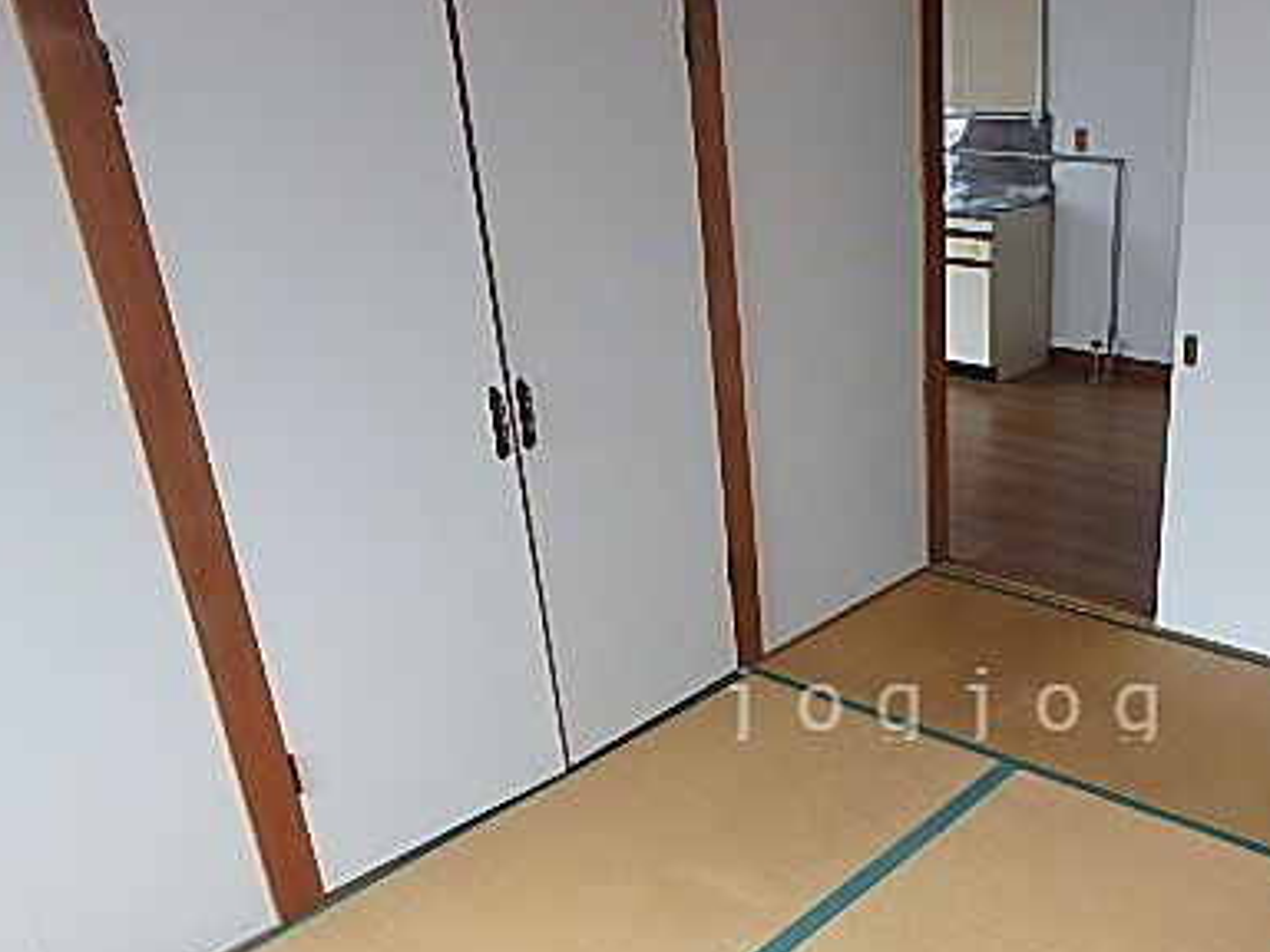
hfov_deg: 50.5
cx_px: 949
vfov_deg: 39.7
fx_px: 1284
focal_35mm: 35
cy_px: 701
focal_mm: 3.7
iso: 200
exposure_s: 1/60
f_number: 3.5
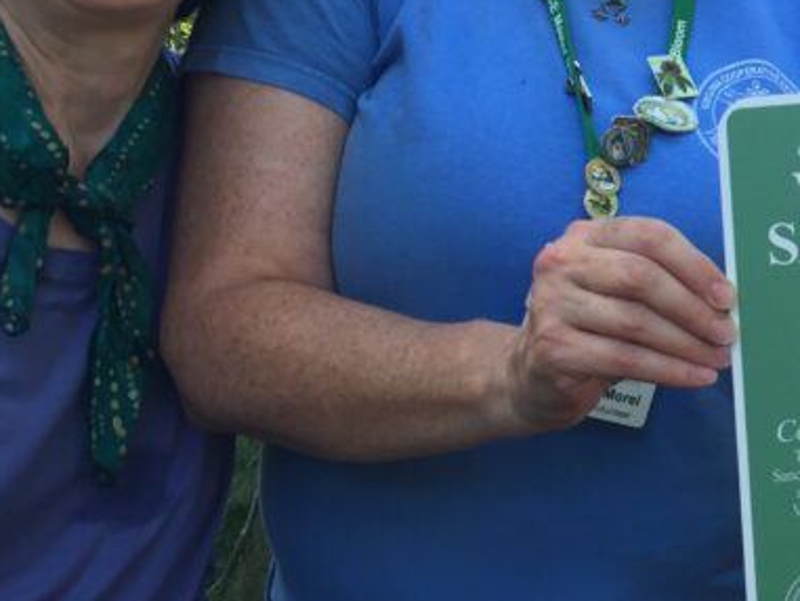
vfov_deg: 18.5
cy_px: 11
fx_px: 1803
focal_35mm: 78
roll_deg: -2.4
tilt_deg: -5.9
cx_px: 934
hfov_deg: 23.1
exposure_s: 1/138
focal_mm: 4.15
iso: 32
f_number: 2.2
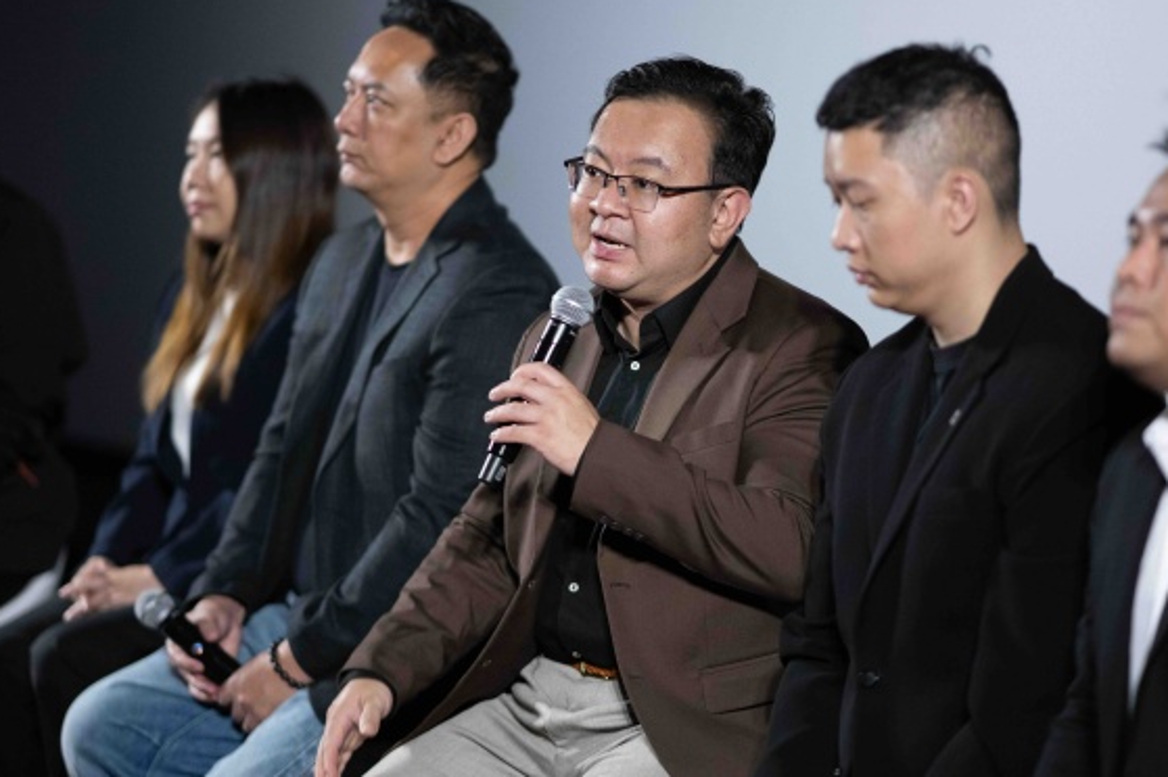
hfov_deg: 14.6
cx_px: 570
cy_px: 330
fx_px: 4572
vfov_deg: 9.7
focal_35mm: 141
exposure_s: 1/125
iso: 1600
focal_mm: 105
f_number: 1.4
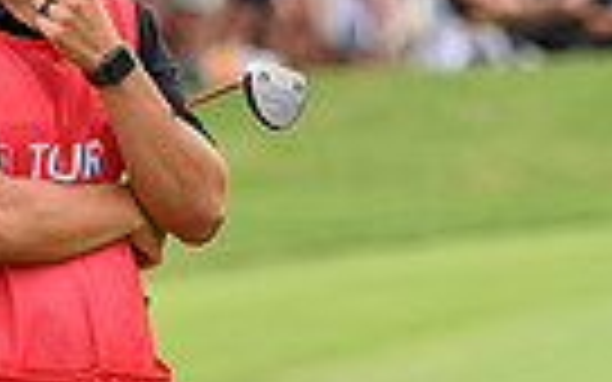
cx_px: 6
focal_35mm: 1237
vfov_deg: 1.1
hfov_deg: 1.7
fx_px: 20632
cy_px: 118
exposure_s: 1/500
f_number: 4
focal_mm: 200
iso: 250
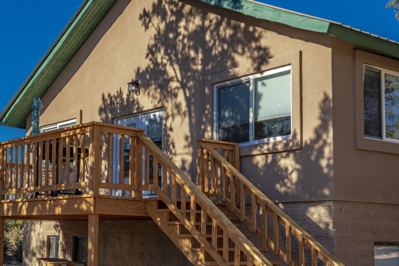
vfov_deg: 23.3
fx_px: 643
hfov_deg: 34.2
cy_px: 163
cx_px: 139
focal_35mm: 58
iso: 160
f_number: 8
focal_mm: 38
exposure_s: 1/5000
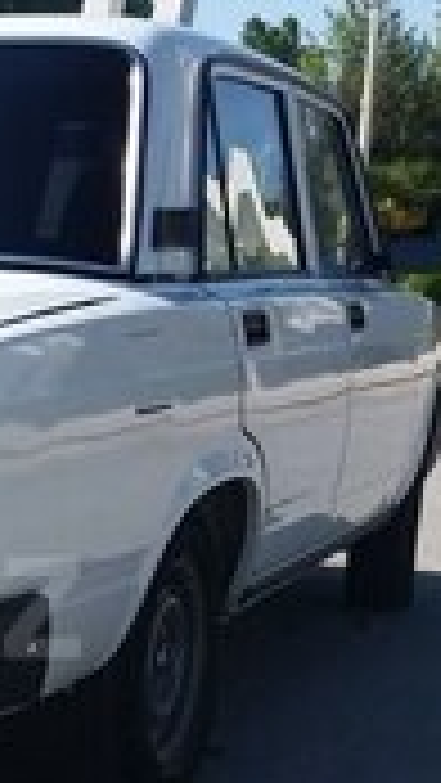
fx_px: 1745
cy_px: 608
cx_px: -266
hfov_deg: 13.4
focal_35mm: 84
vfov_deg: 24.9
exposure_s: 1/1157
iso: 40
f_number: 1.9
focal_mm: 3.7
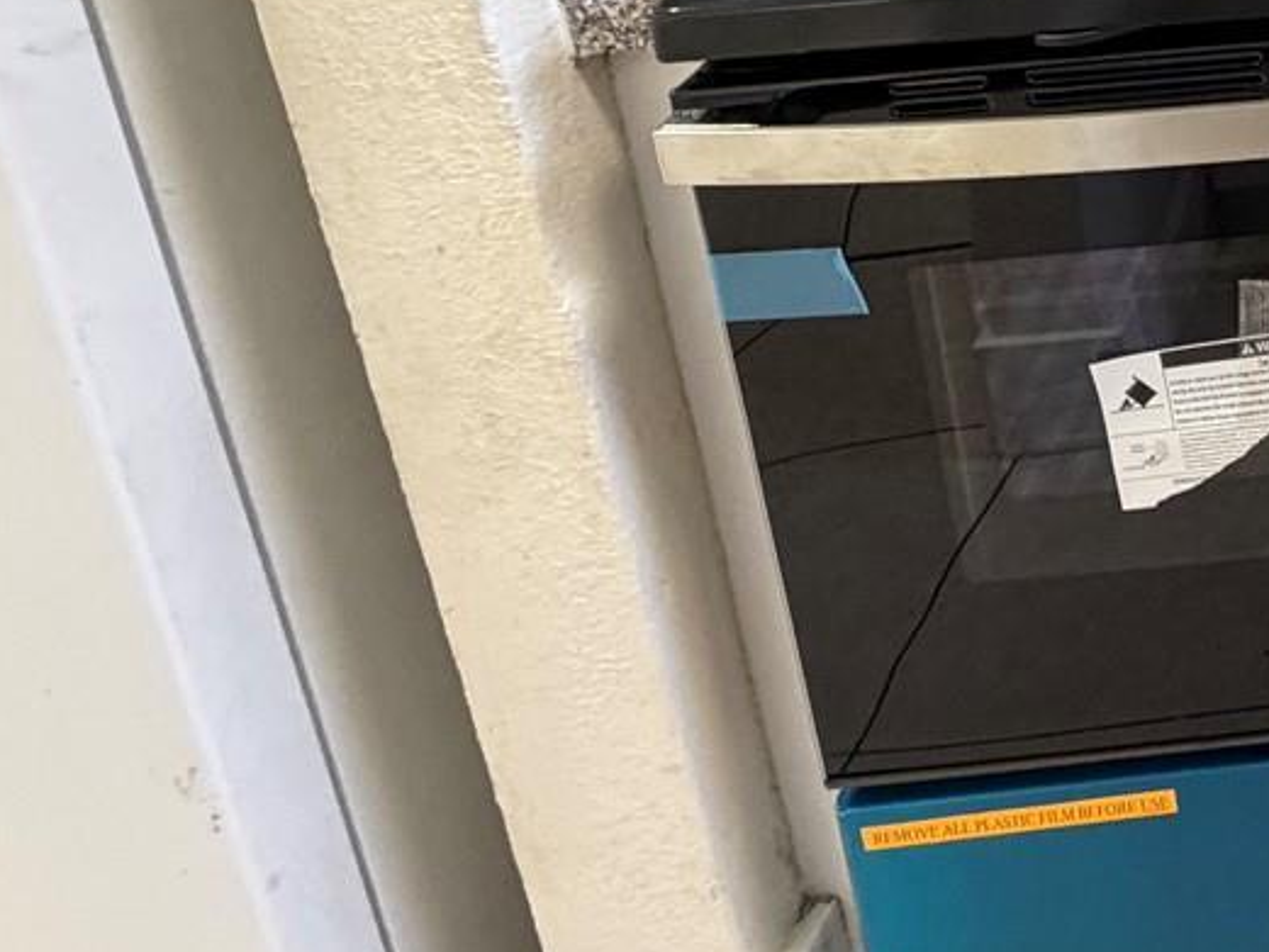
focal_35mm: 43
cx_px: 1805
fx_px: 1577
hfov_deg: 30.1
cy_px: -441
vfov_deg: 25.8
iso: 250
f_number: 2.2
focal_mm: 2.22
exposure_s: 1/60
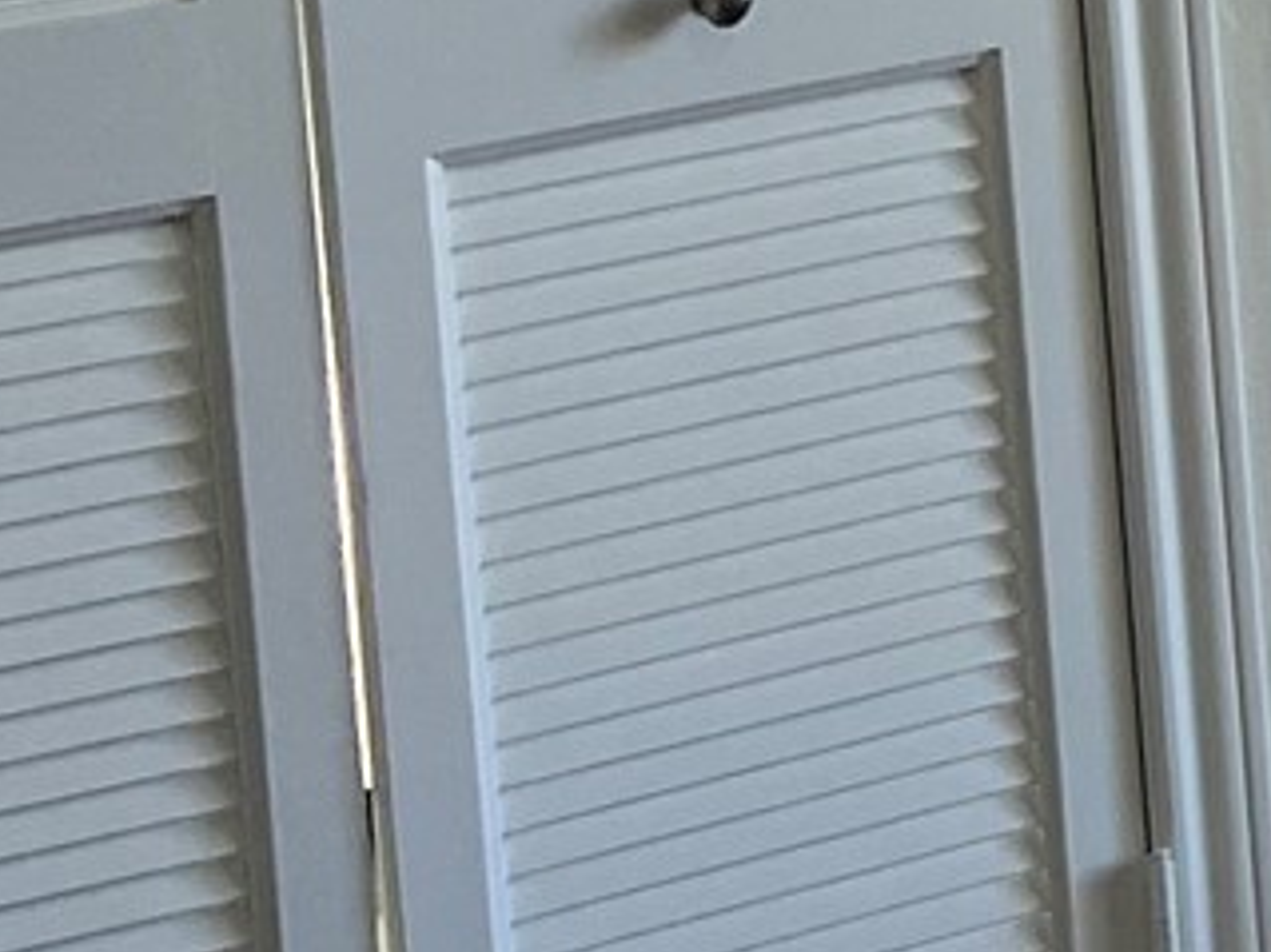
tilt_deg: -5.7
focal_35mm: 167
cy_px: -856
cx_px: 3379
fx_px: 6129
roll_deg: +3.1
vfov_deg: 8.5
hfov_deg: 9.9
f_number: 1.5
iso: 40
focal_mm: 5.7
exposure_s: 1/161
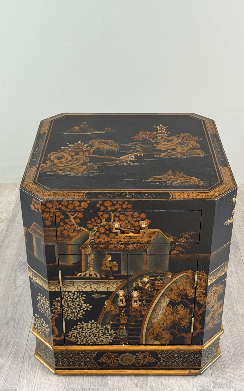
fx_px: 543
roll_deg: -0.3
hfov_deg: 25.3
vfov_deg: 39.6
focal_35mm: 51
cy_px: 196
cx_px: 125
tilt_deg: -31.1
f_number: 1.78
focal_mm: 6.76
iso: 200
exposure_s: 1/33
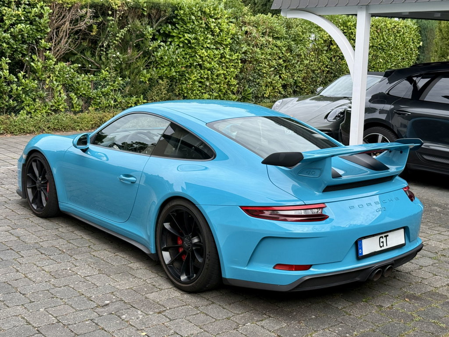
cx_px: 224
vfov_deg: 30.3
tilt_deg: -10.6
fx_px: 623
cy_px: 168
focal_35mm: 48
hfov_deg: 39.7
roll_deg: -0.9
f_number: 1.78
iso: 80
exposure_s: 1/1678
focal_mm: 6.76
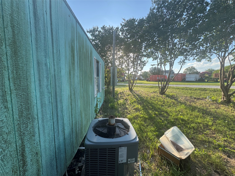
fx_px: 95
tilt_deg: -4.9
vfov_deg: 85.7
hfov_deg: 102.1
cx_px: 118
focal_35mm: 14
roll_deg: +0.3
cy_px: 88
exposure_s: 1/386
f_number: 2.2
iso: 40
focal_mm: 2.22
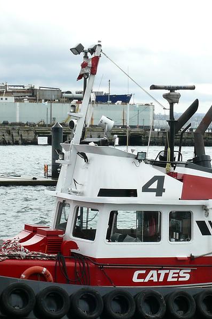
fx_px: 875
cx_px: 119
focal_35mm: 99
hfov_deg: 13.8
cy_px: 206
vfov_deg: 20.6
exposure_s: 1/200
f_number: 5.6
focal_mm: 9
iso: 100
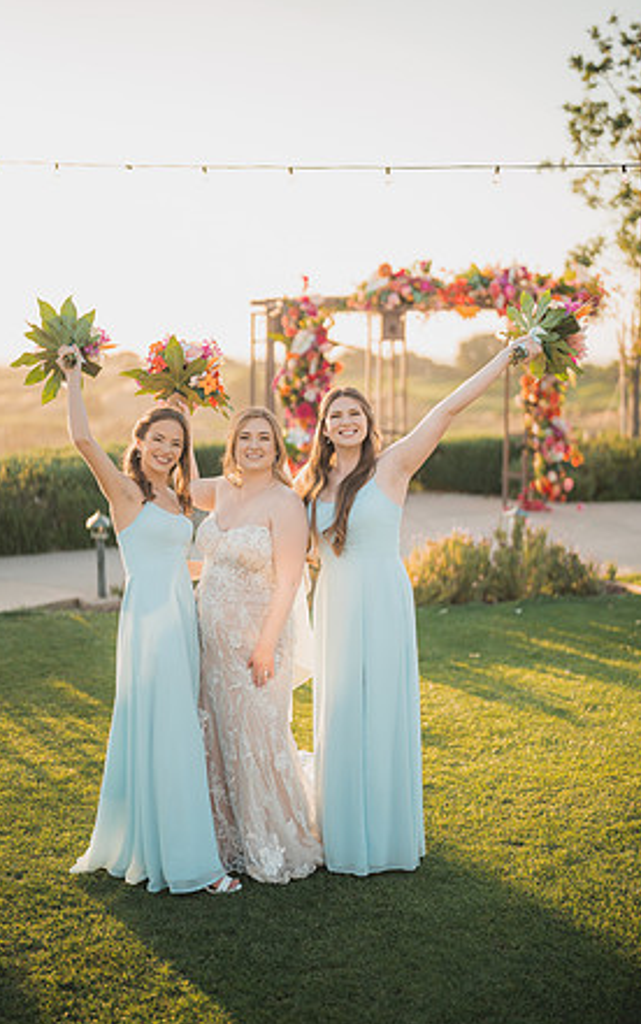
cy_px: 511
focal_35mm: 52
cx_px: 316
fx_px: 1452
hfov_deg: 24.9
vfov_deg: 38.9
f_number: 1.2
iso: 200
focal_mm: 50
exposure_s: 1/3200
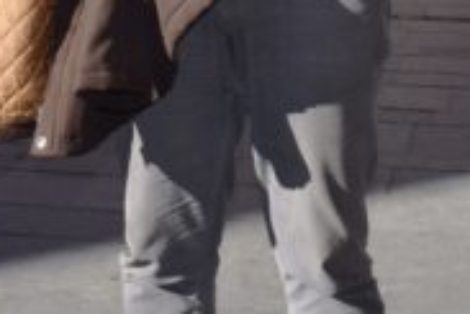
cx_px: 285
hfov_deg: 17.9
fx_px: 1488
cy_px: -190
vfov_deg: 11.4
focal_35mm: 114
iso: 100
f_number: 10
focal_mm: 20
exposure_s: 1/200
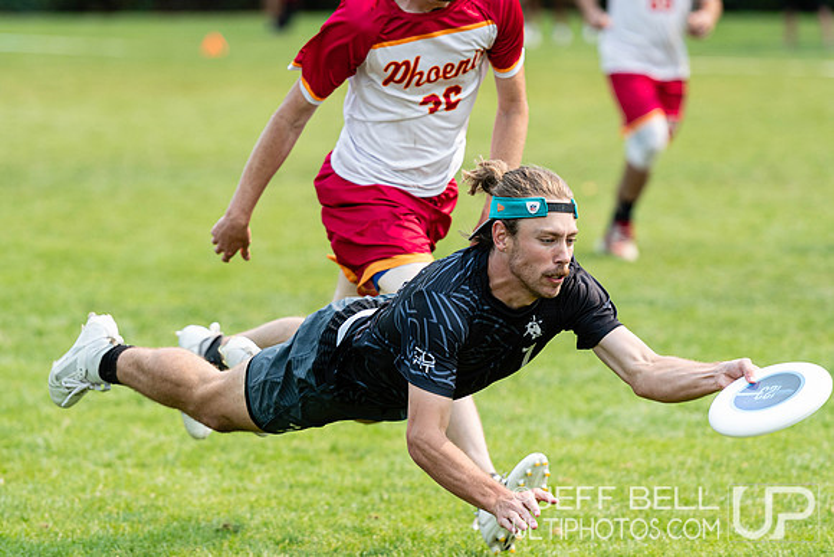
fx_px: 7102
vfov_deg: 4.5
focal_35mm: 306
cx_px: 406
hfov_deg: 6.7
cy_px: 278
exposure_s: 1/1250
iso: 140
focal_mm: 190
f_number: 3.2
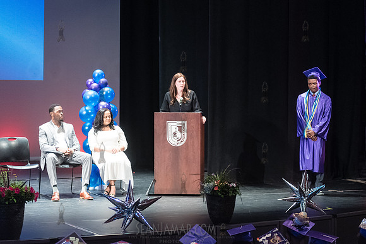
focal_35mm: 112
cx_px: 182
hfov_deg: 18.3
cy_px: 114
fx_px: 1138
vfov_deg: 12.3
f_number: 2.8
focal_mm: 86
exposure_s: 1/200
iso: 4000
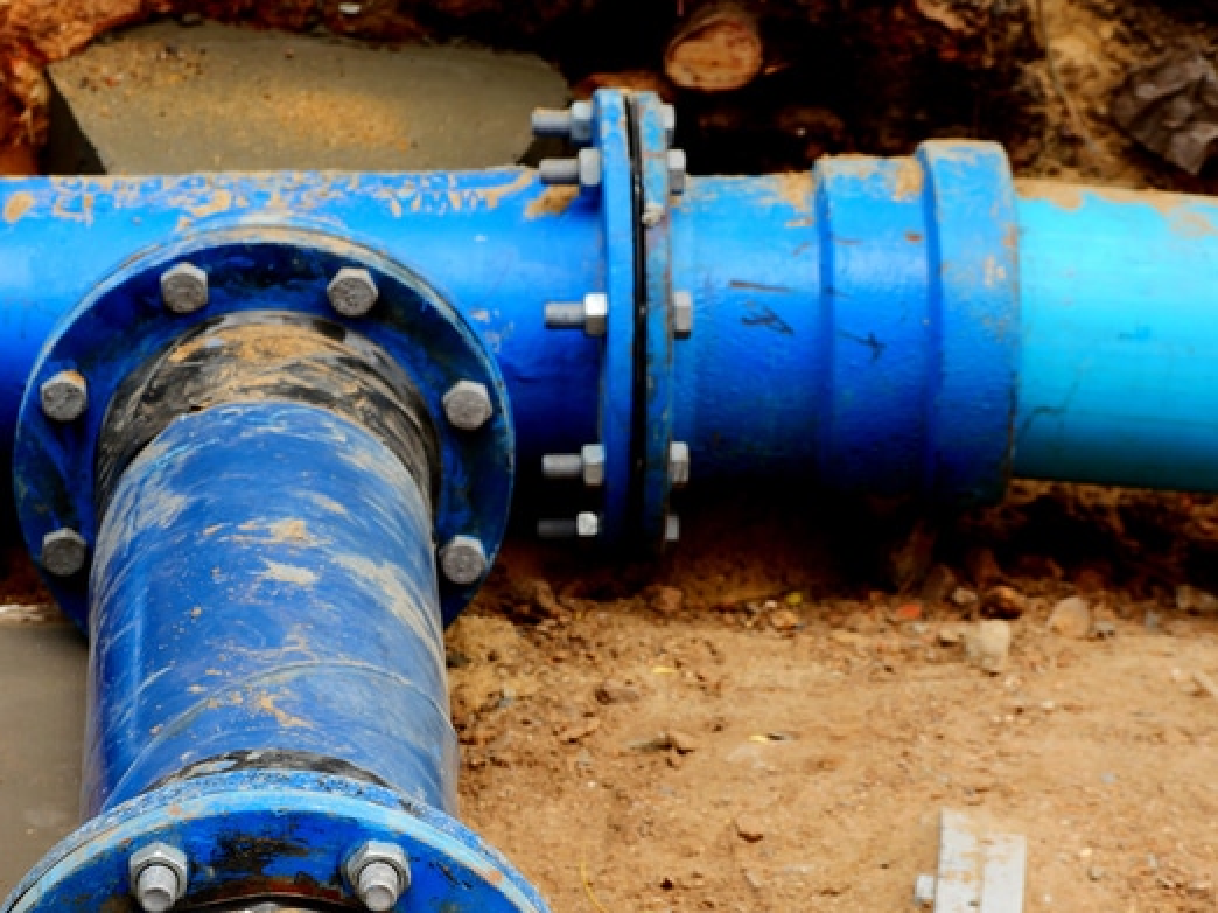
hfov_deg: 12.6
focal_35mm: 157
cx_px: 424
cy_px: 581
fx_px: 5522
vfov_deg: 9.4
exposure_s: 1/60
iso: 100
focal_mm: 60
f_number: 6.3
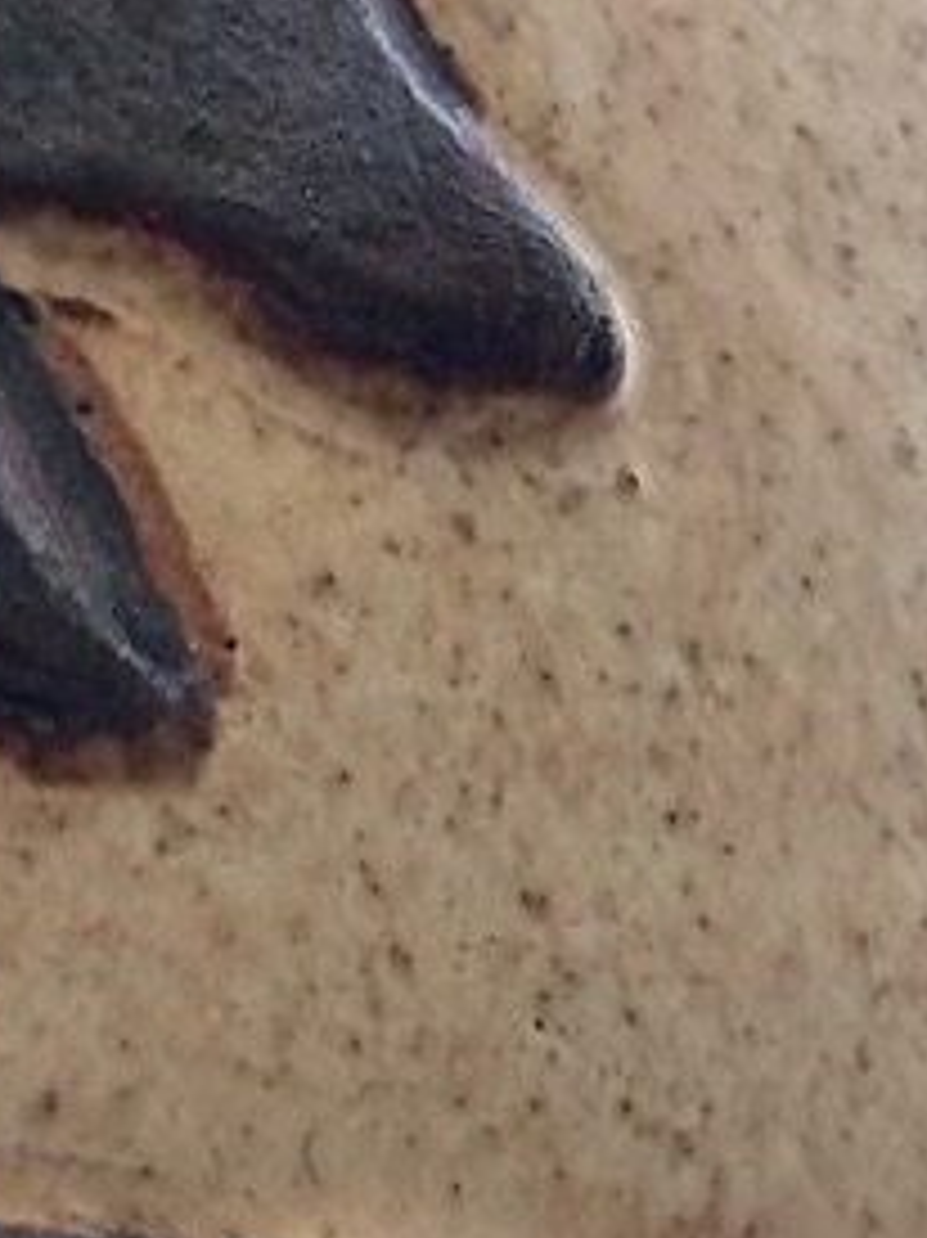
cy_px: 644
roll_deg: -2.0
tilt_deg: -23.5
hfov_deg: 4.9
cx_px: 40
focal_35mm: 303
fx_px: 10827
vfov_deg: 6.5
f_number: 1.6
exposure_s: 1/172
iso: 40
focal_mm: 5.96
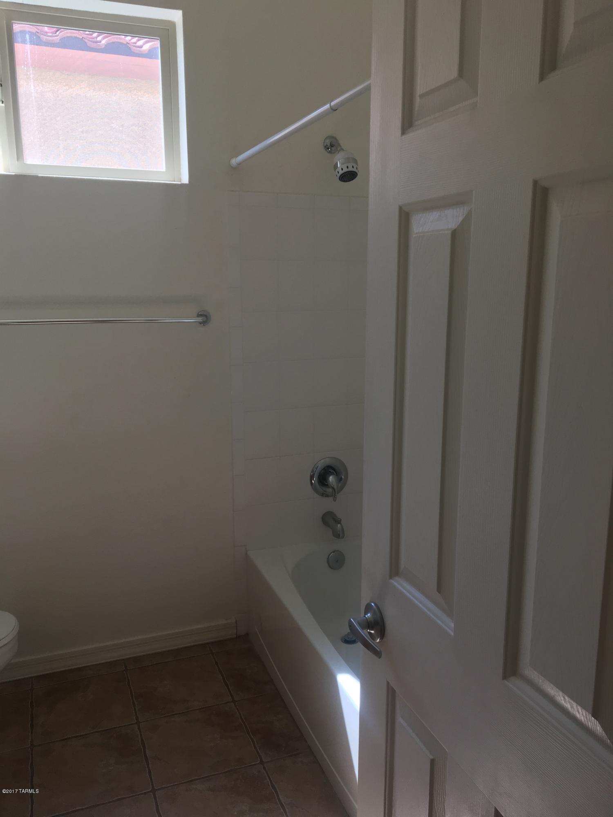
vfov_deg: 61.7
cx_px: 306
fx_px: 685
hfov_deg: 48.2
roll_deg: +0.4
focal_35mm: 29
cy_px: 408
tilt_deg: -9.5
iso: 40
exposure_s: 1/120
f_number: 2.2
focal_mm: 4.15
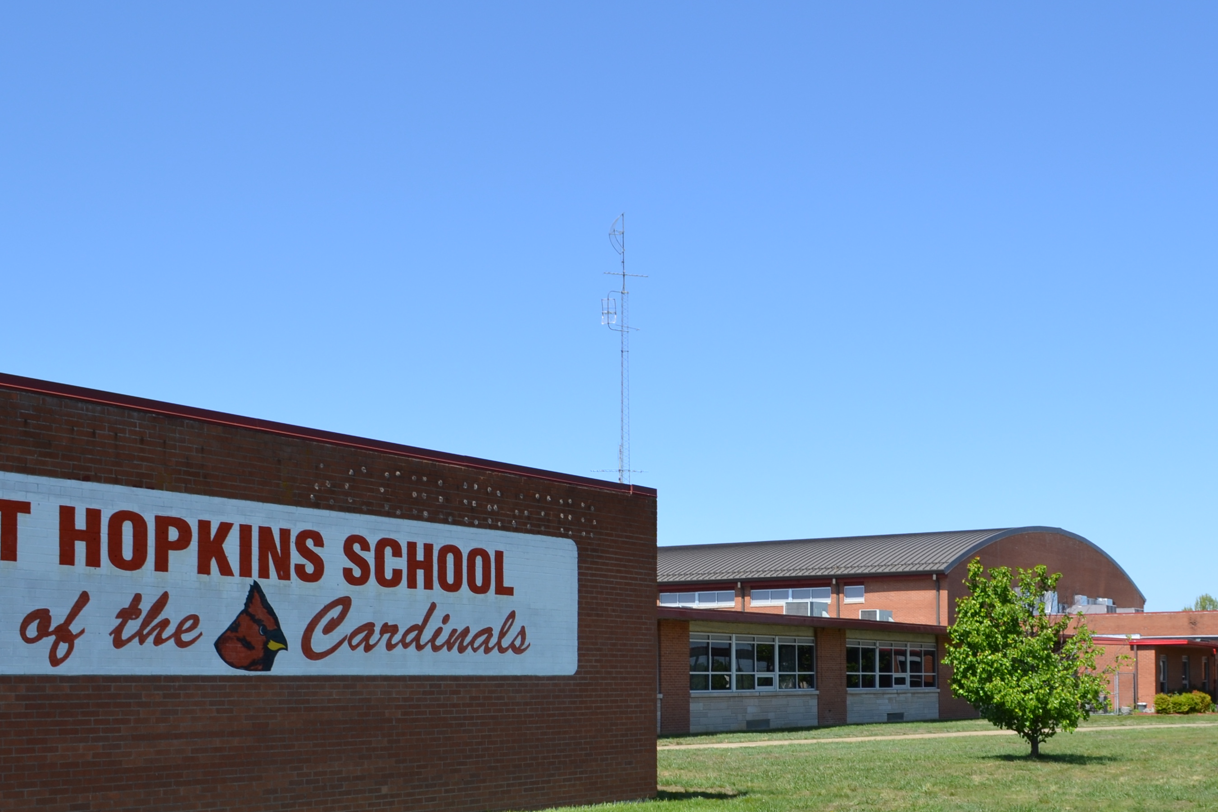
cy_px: 600
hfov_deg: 42.6
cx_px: 699
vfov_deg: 28.8
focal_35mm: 46
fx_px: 1556
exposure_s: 1/200
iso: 100
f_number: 7.1
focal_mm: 18
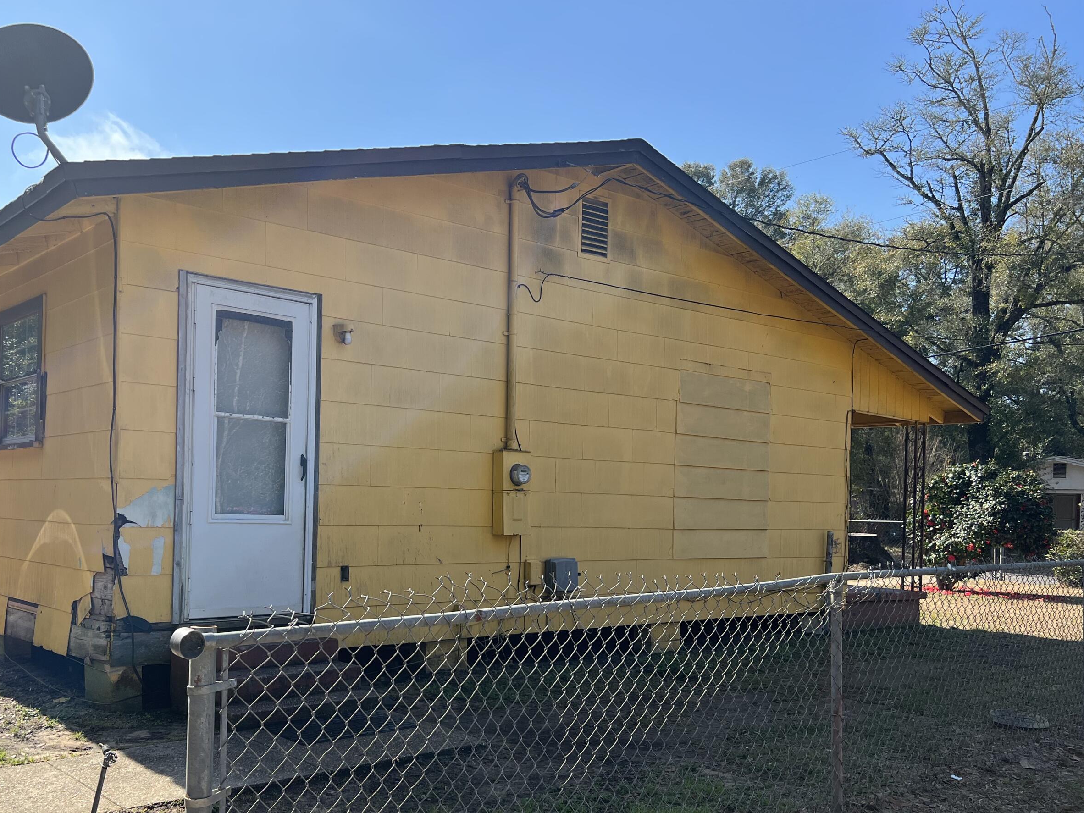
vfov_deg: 42.6
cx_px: 432
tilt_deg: -0.4
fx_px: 1033
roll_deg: -1.3
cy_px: 514
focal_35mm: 33
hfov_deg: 54.9
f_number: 1.5
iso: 50
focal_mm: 5.7
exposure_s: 1/2045
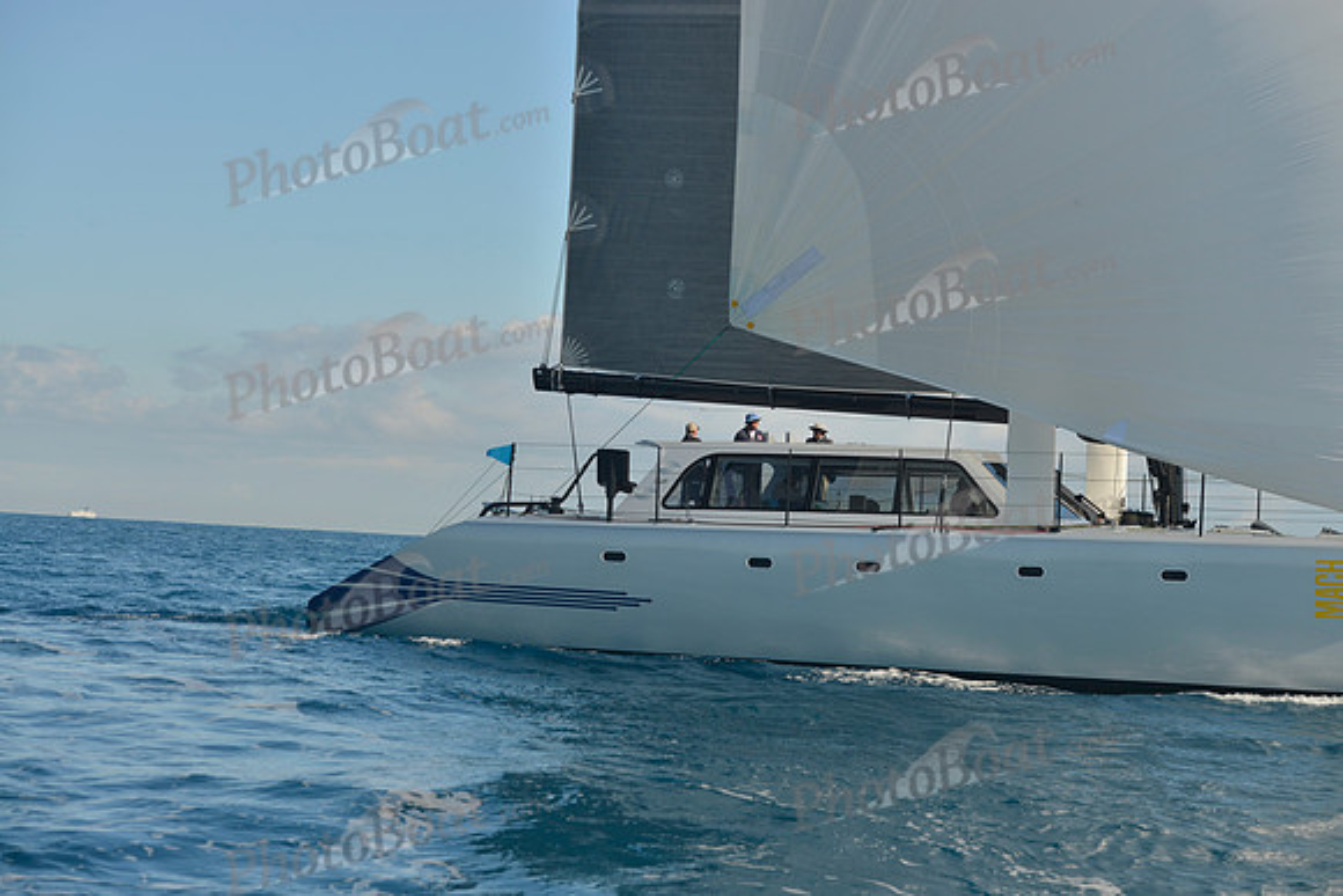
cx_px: 672
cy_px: 448
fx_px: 2612
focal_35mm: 70
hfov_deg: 28.8
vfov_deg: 19.5
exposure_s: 1/640
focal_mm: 70
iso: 200
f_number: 7.1
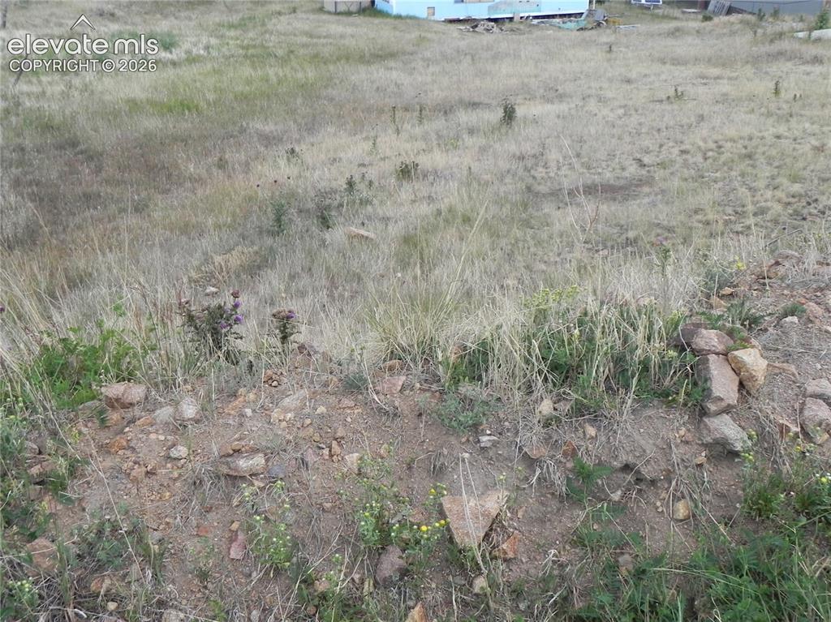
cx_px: 416
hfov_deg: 45.8
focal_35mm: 41
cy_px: 311
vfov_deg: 35.1
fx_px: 984
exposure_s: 1/490
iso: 160
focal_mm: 7.3
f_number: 3.2
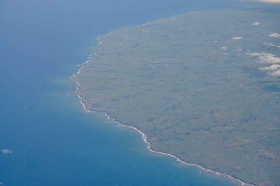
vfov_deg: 13.0
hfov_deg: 19.5
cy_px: 93
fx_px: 816
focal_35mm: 105
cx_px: 140
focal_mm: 70
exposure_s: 1/1000
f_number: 8
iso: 400
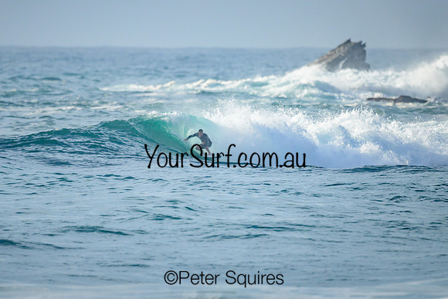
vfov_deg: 1.3
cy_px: 143
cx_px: 205
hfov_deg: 1.9
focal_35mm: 1099
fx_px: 13684
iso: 280
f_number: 6.3
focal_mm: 800
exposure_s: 1/2500
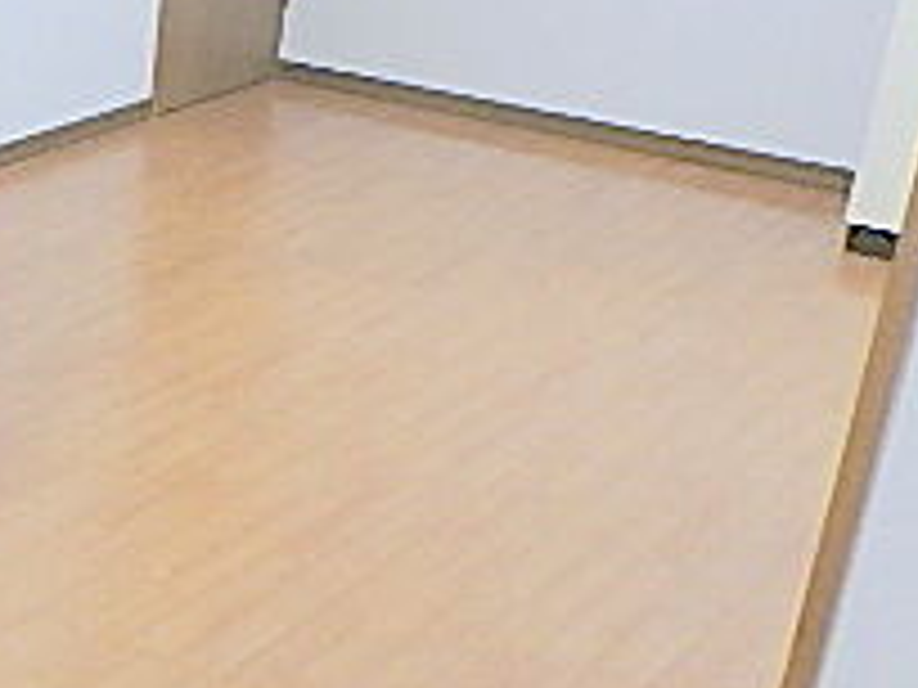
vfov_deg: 22.2
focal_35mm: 66
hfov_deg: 23.3
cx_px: -477
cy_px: 265
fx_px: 1750
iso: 200
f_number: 3.5
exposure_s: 1/40
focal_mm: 3.7
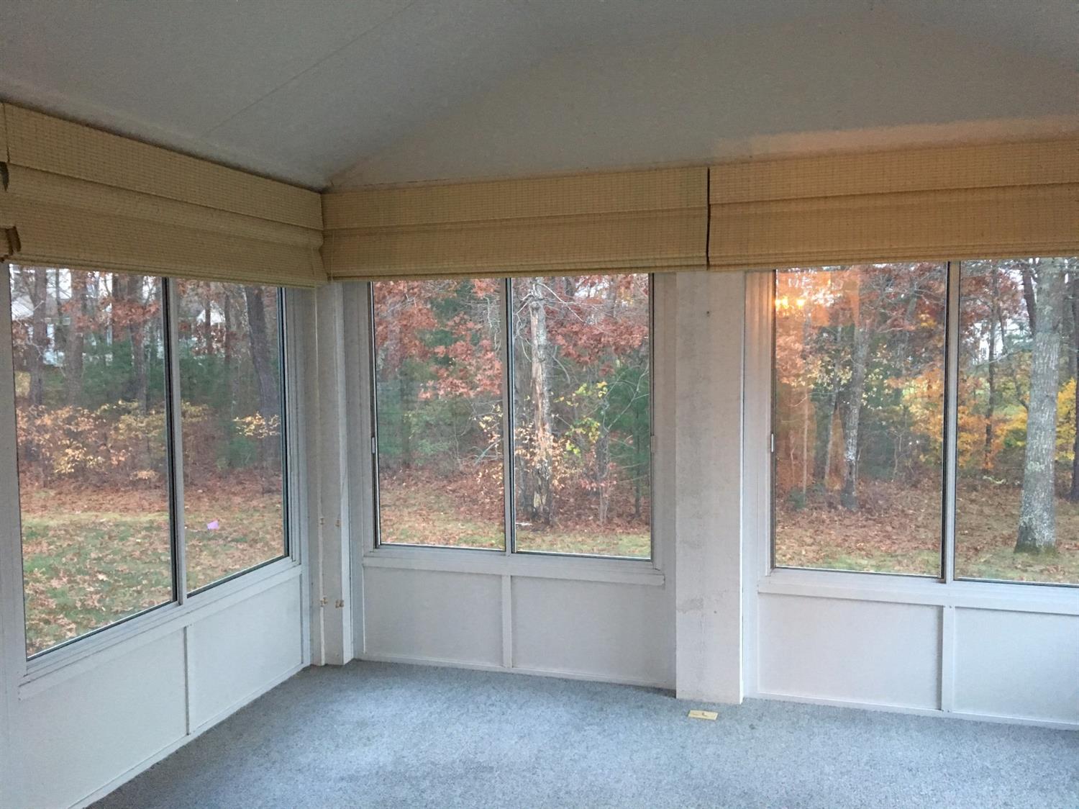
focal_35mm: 29
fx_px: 904
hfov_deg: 61.7
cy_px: 404
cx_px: 540
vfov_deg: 48.2
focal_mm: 4.15
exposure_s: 1/20
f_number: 2.2
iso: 200
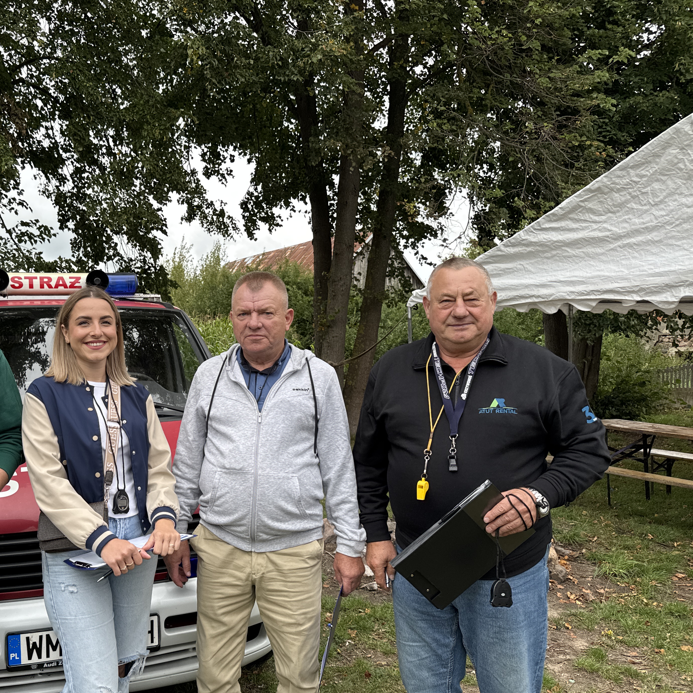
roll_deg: +0.8
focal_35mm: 31
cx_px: 193
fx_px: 702
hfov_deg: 50.8
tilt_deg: -0.8
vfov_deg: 52.5
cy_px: 370
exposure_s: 1/1076
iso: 80
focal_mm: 6.76
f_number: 1.78
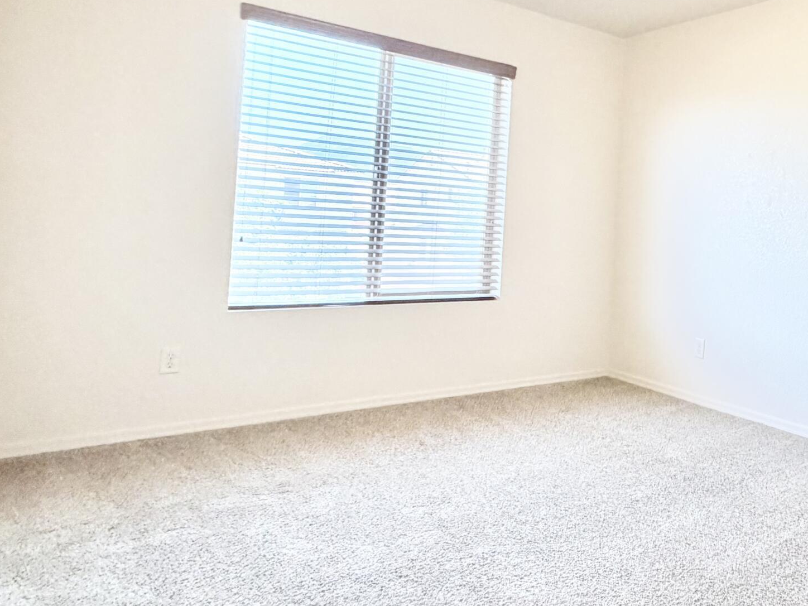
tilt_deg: +1.3
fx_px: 677
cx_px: 629
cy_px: 200
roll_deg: -3.0
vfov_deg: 47.4
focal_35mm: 29
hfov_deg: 57.7
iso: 250
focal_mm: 2.22
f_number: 2.2
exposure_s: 1/120
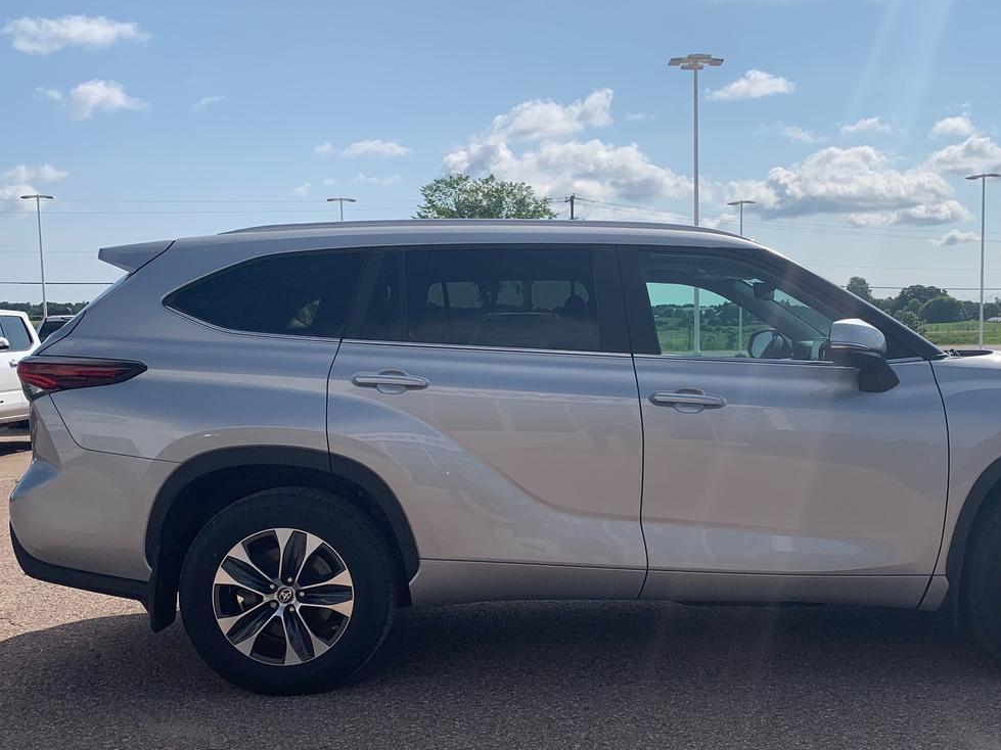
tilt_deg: -8.4
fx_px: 983
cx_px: 638
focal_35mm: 34
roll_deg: +0.5
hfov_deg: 53.2
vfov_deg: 41.6
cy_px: 439
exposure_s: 1/4464
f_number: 1.8
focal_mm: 4.25
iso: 25
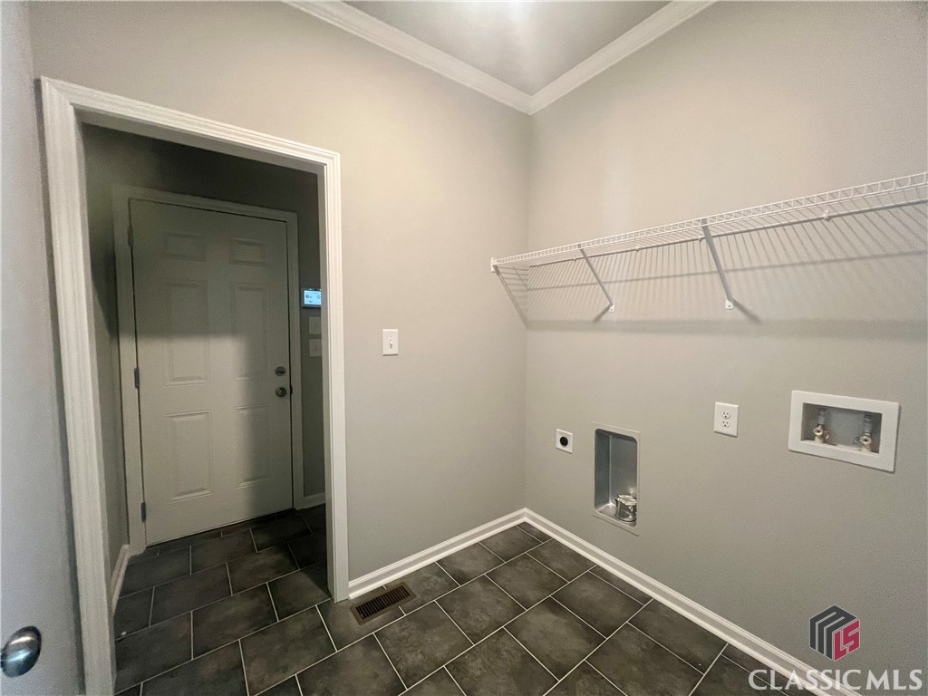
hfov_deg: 106.2
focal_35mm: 13
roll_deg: +0.8
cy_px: 348
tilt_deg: -4.4
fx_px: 349
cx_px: 464
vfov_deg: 89.9
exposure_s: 1/60
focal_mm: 1.57
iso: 250
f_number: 1.8
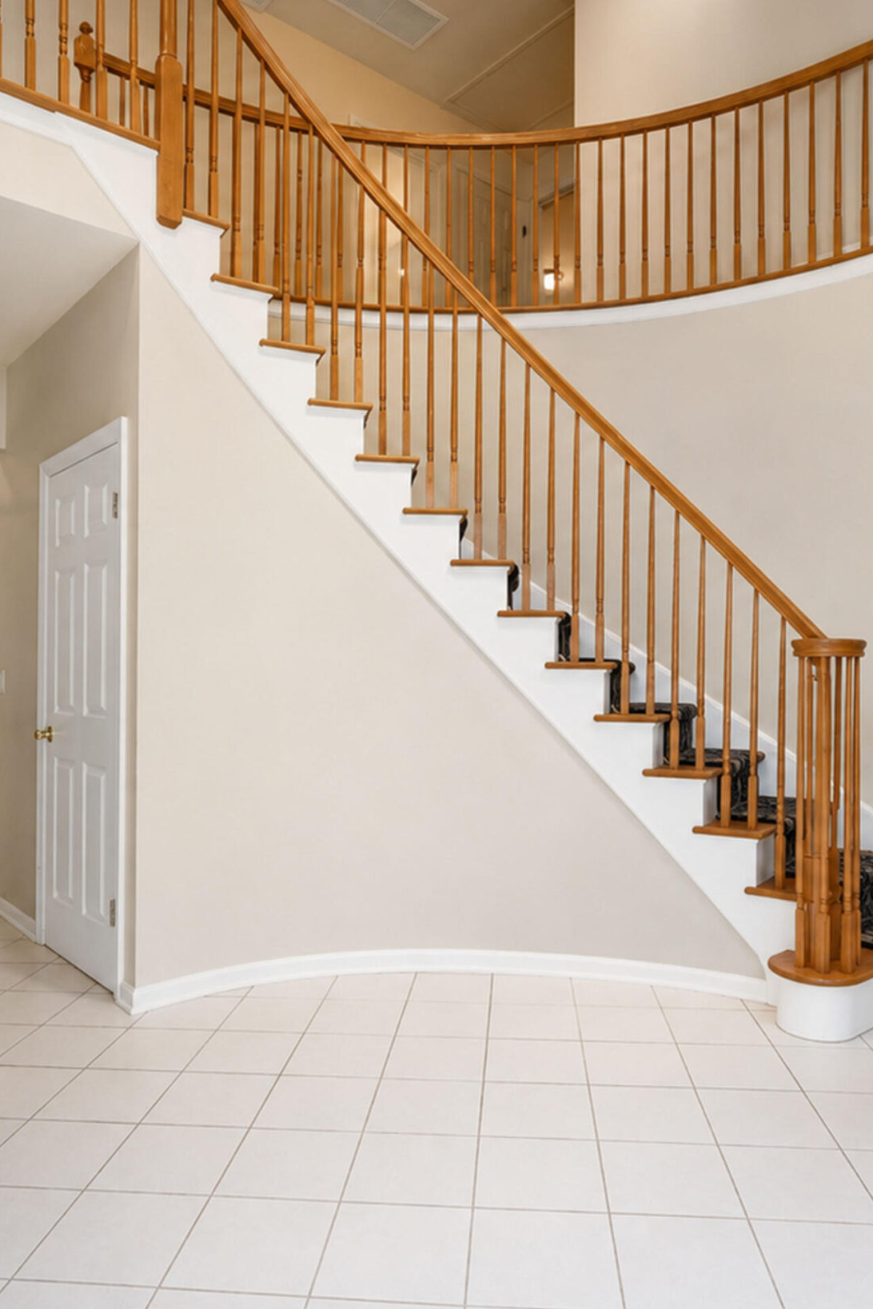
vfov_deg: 71.5
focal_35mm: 25
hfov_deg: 51.3
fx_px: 909
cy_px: 650
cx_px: 433
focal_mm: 16
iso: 64
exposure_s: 1/30
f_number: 4
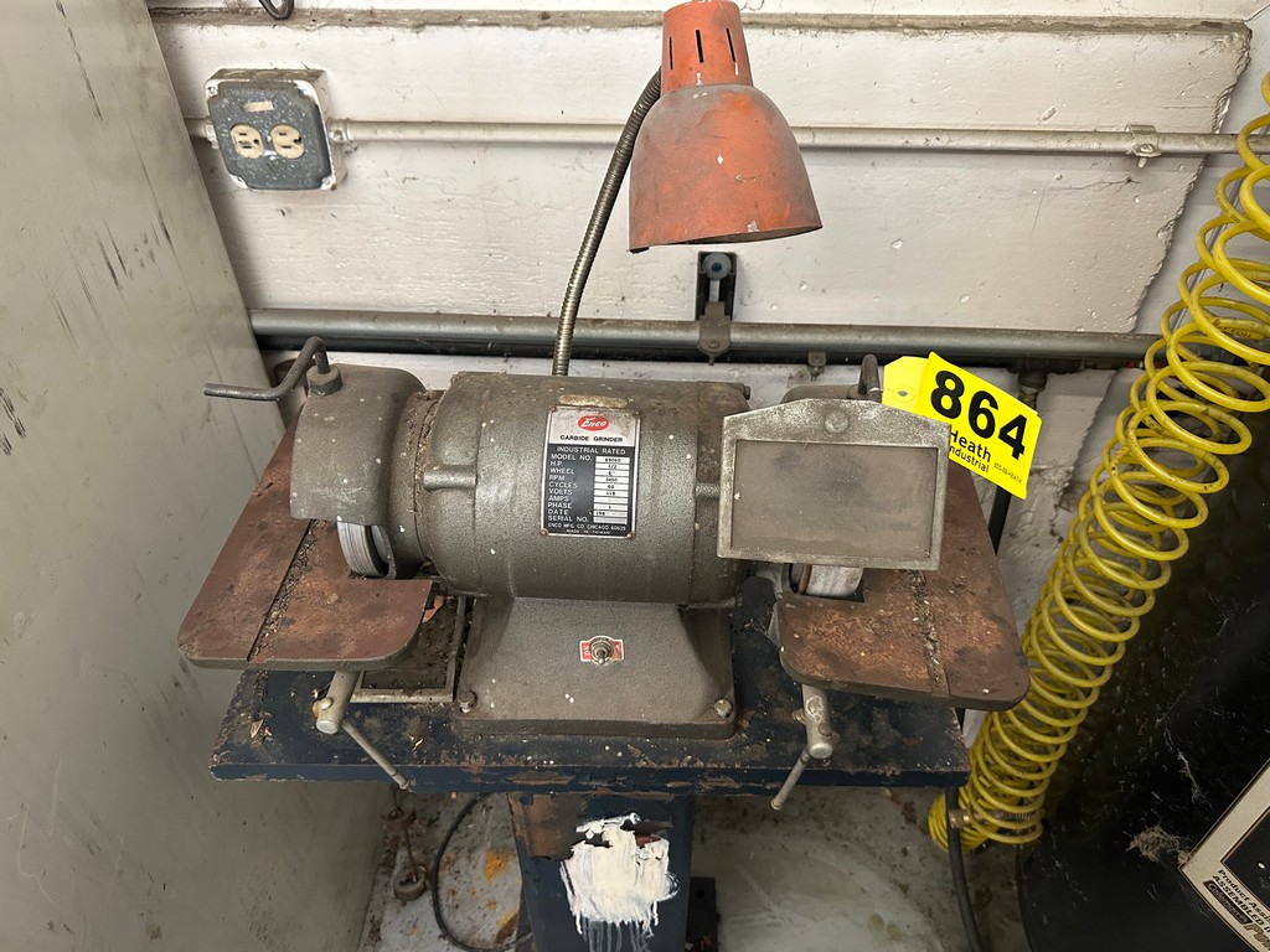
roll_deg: -0.6
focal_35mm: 24
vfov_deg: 56.8
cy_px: 476
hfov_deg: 71.6
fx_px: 881
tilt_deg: -42.3
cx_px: 635
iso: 400
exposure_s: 1/60
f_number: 1.78
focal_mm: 6.86
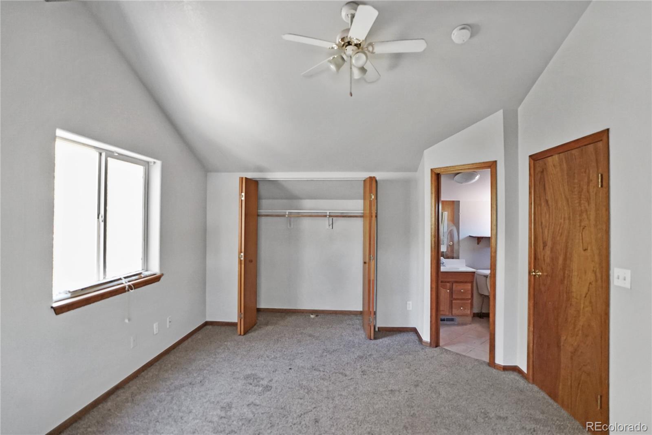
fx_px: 308
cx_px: 326
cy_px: 218
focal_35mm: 17
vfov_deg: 70.5
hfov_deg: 93.3
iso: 2000
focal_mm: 17
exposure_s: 1/160
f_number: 2.8
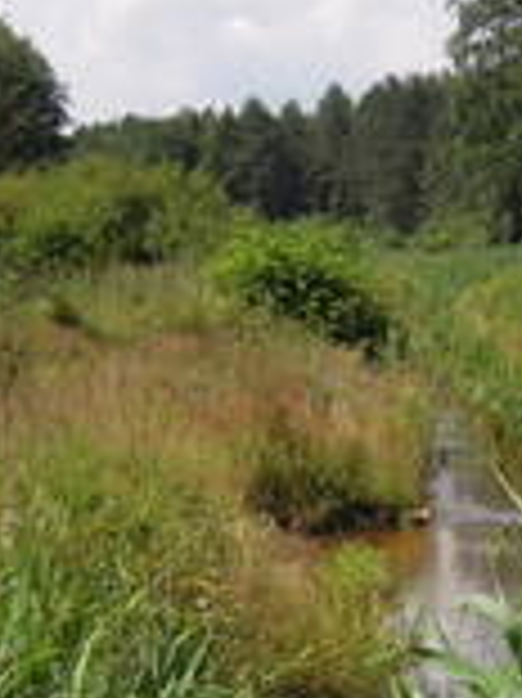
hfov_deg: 11.9
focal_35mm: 124
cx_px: 306
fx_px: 2497
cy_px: 369
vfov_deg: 15.9
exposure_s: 1/1250
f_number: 3.3
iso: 160
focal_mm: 7.2
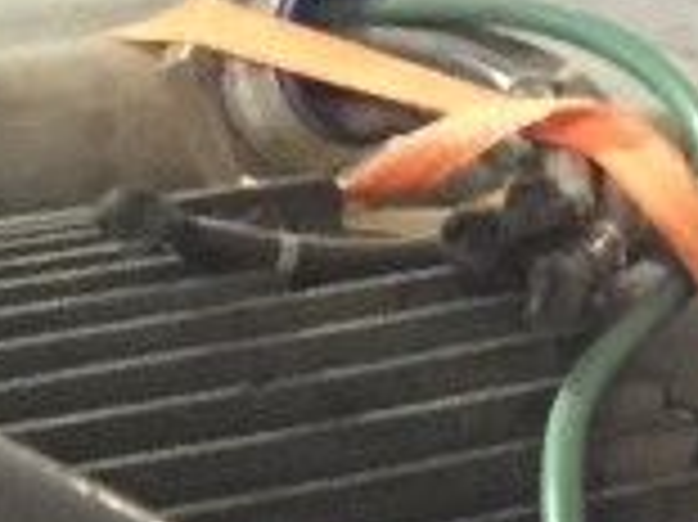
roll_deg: -0.7
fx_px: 3768
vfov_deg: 7.5
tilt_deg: -29.1
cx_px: -374
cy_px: 1192
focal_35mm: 187
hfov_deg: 10.2
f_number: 2.2
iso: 640
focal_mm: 4.15
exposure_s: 1/15
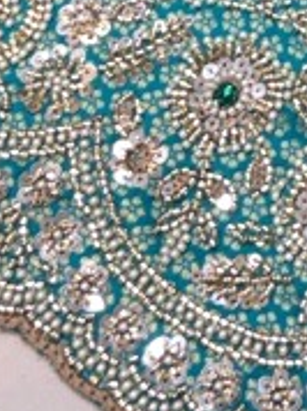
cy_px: -670
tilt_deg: -53.3
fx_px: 2217
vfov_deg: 9.2
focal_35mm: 187
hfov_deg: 7.5
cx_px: 667
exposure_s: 1/122
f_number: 1.6
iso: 32
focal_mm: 5.96
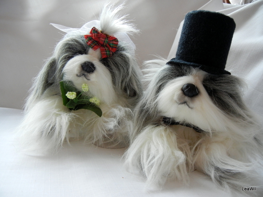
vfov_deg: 46.8
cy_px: 98
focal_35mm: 30
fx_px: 228
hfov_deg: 60.0
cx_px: 132
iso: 213
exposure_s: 1/30.4
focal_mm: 5.4
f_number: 3.5
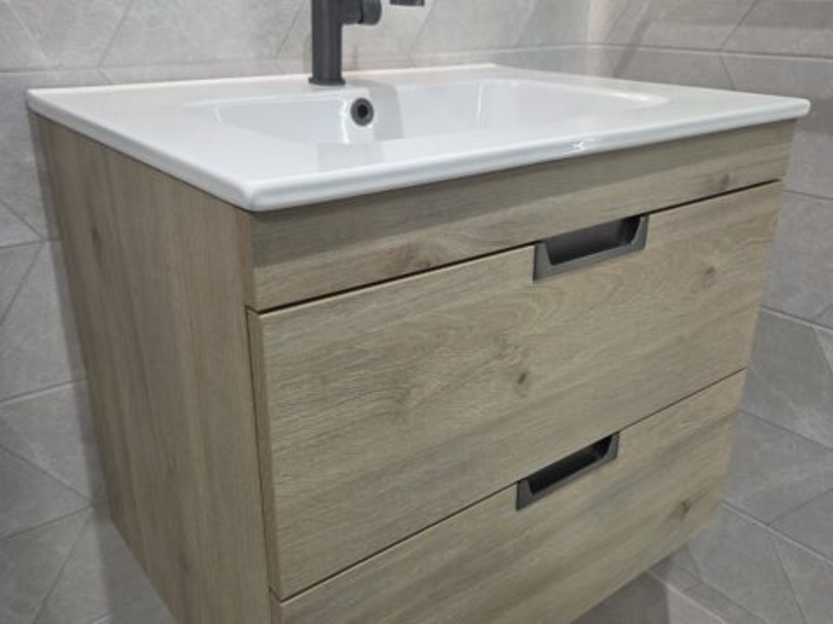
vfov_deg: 58.9
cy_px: 312
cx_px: 416
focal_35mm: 23
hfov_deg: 73.9
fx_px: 553
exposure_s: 1/100
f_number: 1.8
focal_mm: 5.4
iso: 320
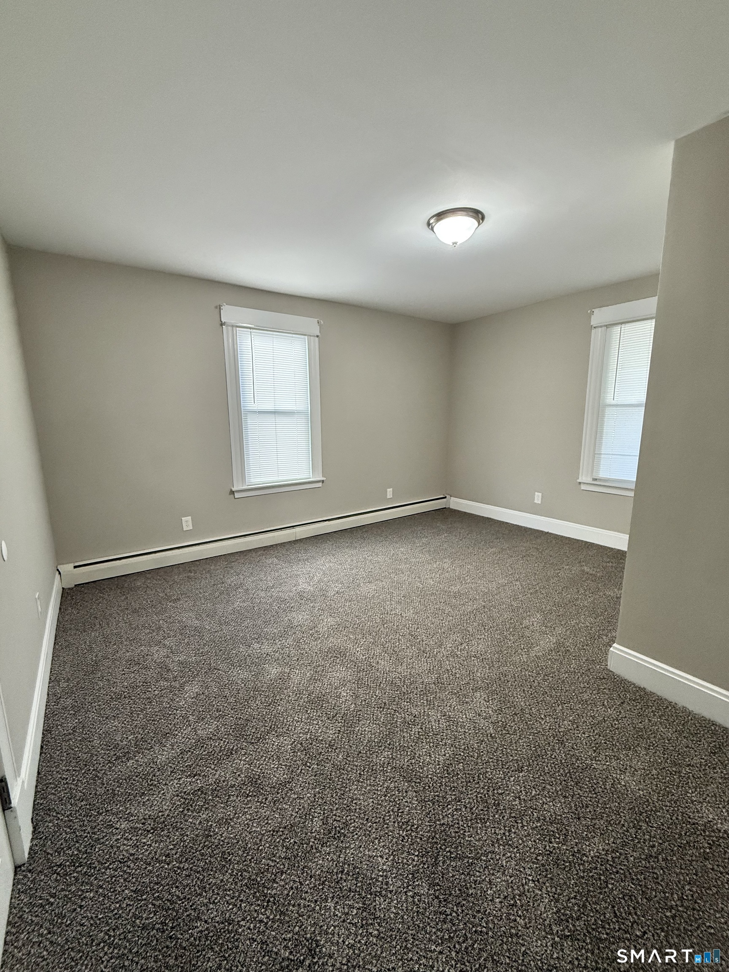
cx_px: 364
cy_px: 486
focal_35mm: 14
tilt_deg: -10.5
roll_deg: -0.2
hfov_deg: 85.7
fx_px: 393
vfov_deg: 102.1
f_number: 2.2
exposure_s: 1/120
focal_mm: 2.22
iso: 500
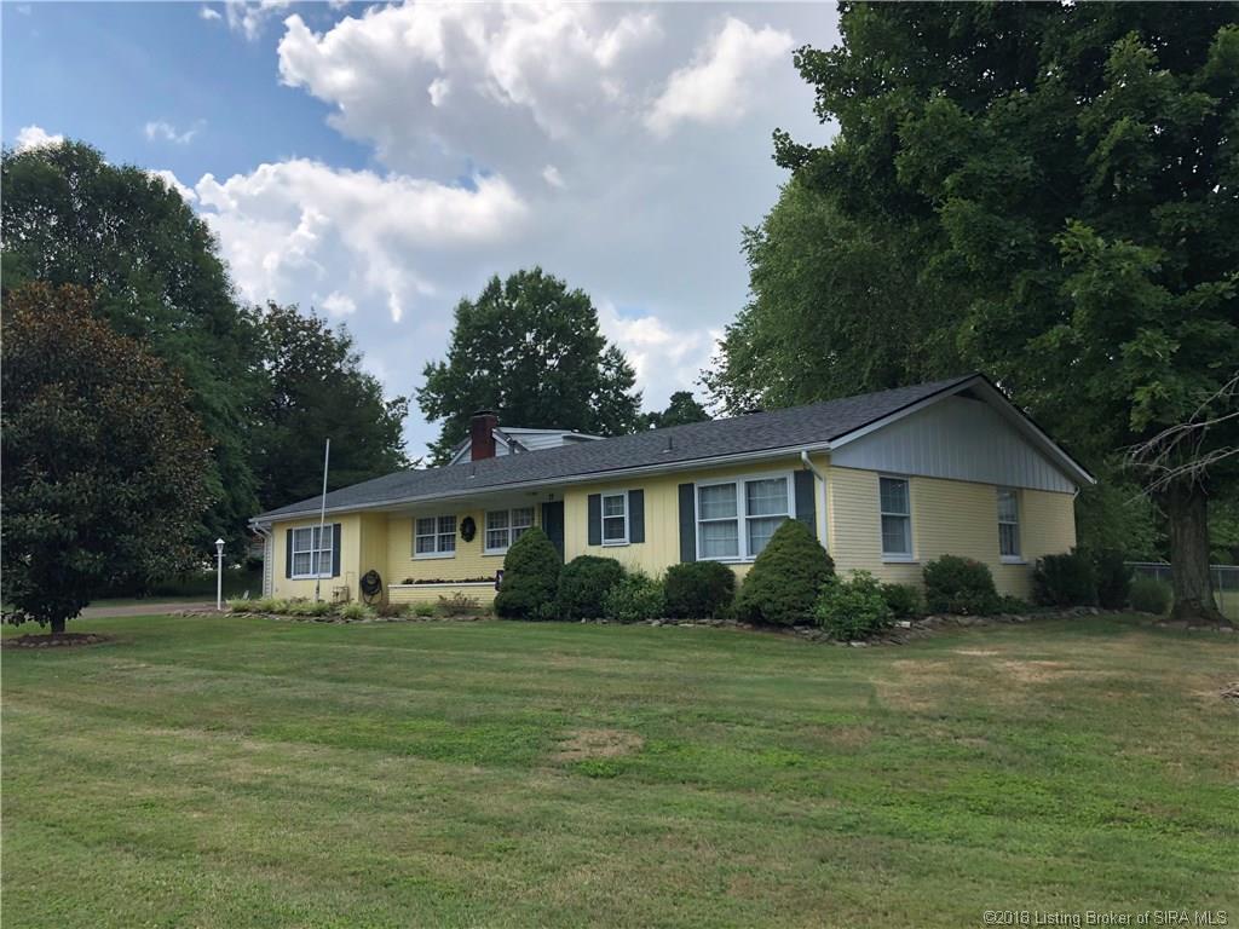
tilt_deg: +7.8
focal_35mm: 28
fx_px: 1002
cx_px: 620
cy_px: 464
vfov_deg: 49.7
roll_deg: +1.0
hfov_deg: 63.4
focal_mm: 3.99
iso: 20
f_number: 1.8
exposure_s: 1/1656
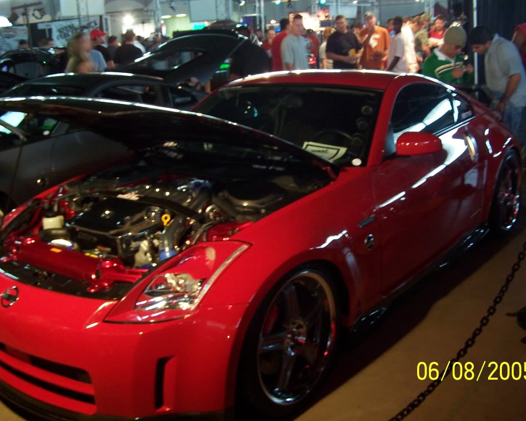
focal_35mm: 40
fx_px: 623
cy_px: 211
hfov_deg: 45.7
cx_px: 282
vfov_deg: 37.4
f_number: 2.8
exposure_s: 1/8
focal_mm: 6.3
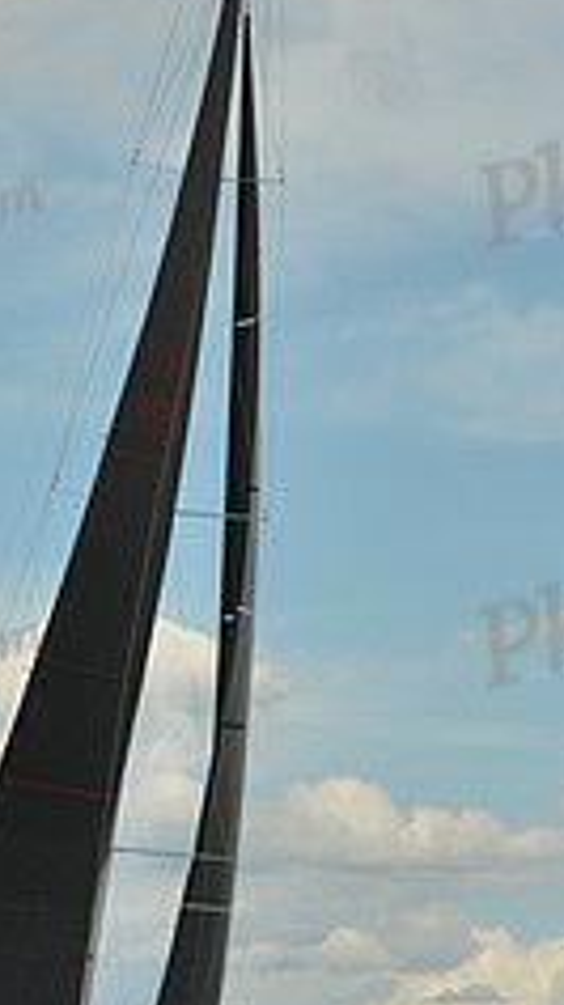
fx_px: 6978
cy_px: 420
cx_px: 261
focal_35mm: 262
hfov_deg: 4.6
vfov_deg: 8.2
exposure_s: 1/1000
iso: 200
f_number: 8
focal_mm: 102
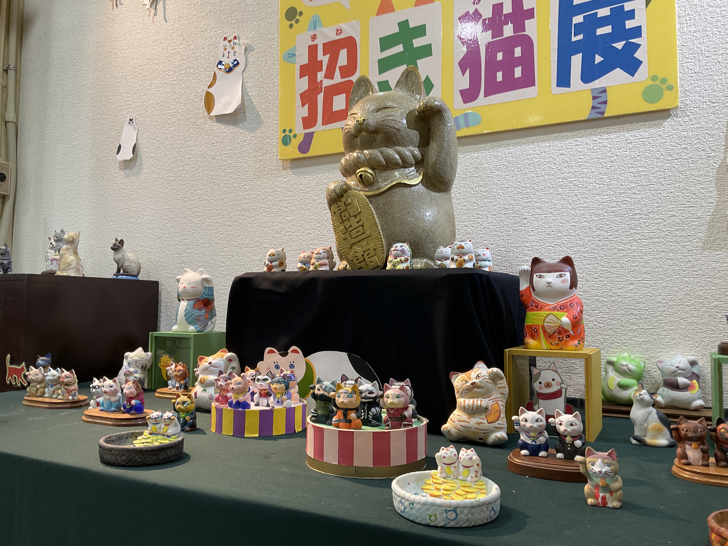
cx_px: 364
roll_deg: -0.3
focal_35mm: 29
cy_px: 273
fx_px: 610
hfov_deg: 61.7
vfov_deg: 48.2
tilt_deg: +1.6
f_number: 1.8
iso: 50
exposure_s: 1/60
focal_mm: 3
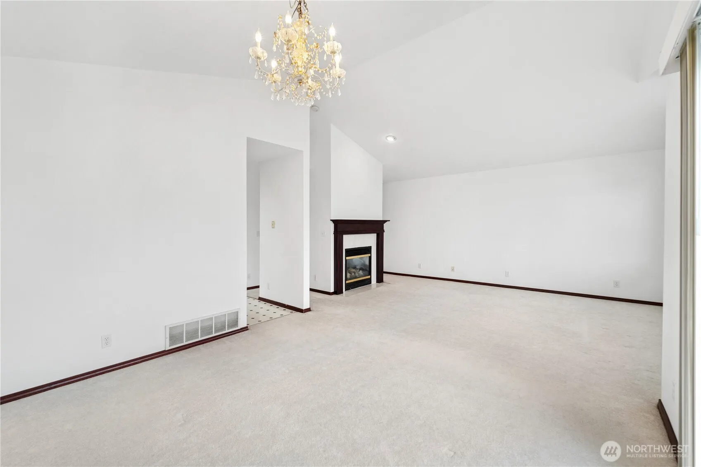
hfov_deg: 104.3
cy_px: 234
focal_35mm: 14
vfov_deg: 81.2
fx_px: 273
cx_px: 350
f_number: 8
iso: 200
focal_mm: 14
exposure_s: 1/30
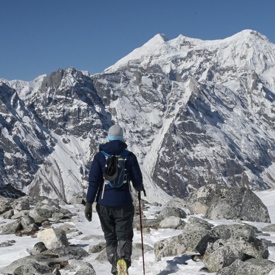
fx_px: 809
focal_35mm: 90
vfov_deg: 19.3
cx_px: 206
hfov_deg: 19.2
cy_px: 138
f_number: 32
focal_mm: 70
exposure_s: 1/4000
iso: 7200
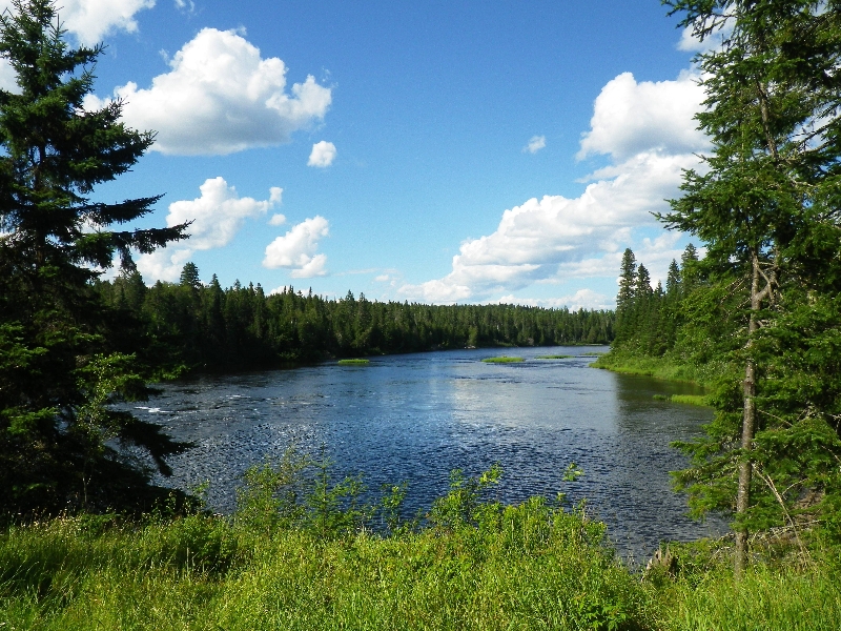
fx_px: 680
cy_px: 316
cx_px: 420
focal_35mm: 28
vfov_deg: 49.7
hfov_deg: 63.4
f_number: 4.2
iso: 80
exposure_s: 1/640
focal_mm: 5
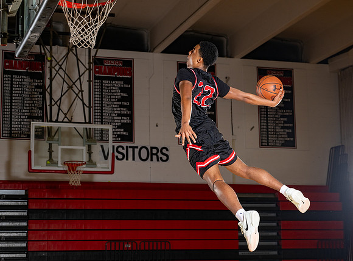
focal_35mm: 80
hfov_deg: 24.4
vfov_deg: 18.2
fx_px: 815
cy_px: 132
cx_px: 181
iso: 400
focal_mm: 70
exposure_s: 1/200
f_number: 5.6
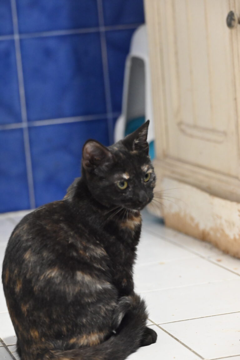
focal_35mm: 115
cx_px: 120
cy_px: 180
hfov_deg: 11.9
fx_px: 1150
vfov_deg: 17.8
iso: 8000
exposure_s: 1/30
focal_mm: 115
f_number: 6.7
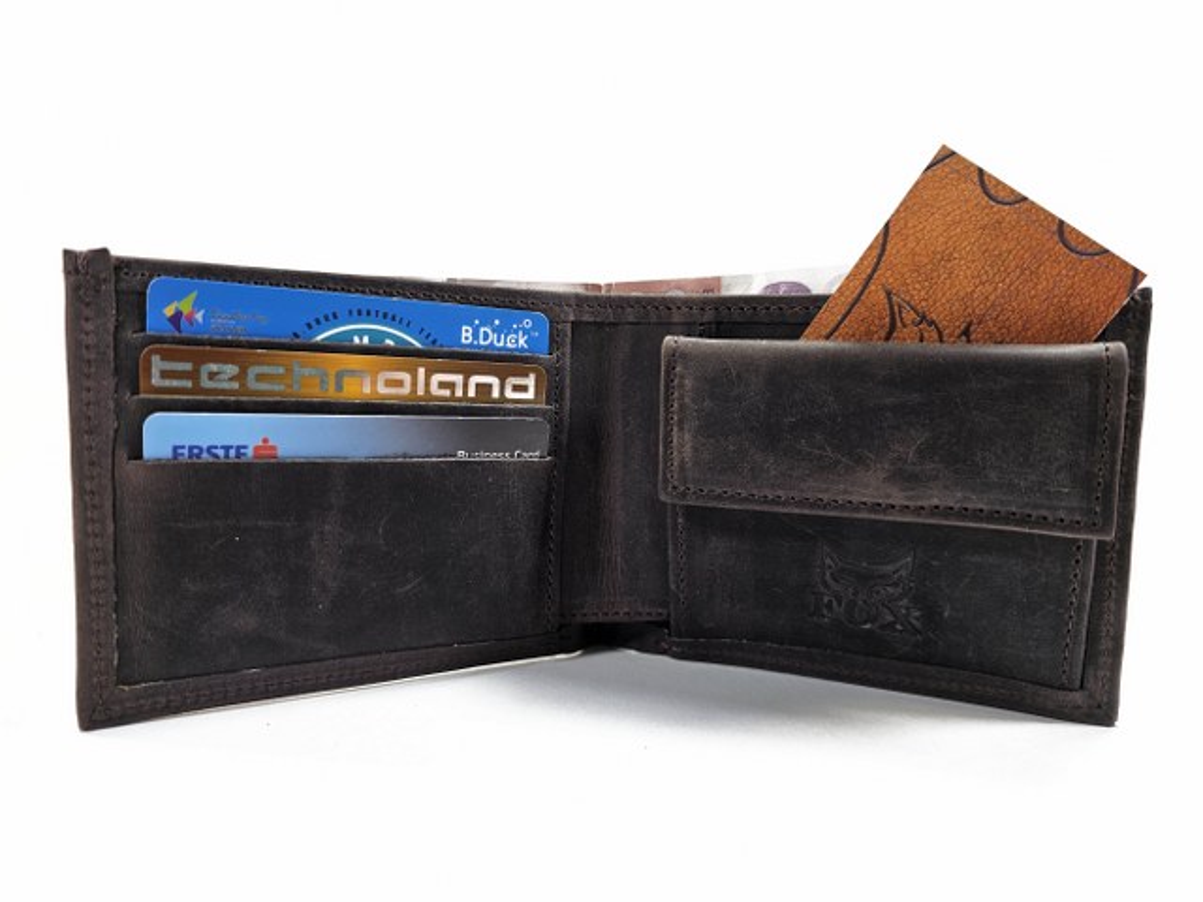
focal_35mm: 23
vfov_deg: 58.9
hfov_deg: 73.9
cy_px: 451
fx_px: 799
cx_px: 602
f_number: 1.7
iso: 16
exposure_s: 1/100
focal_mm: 6.3
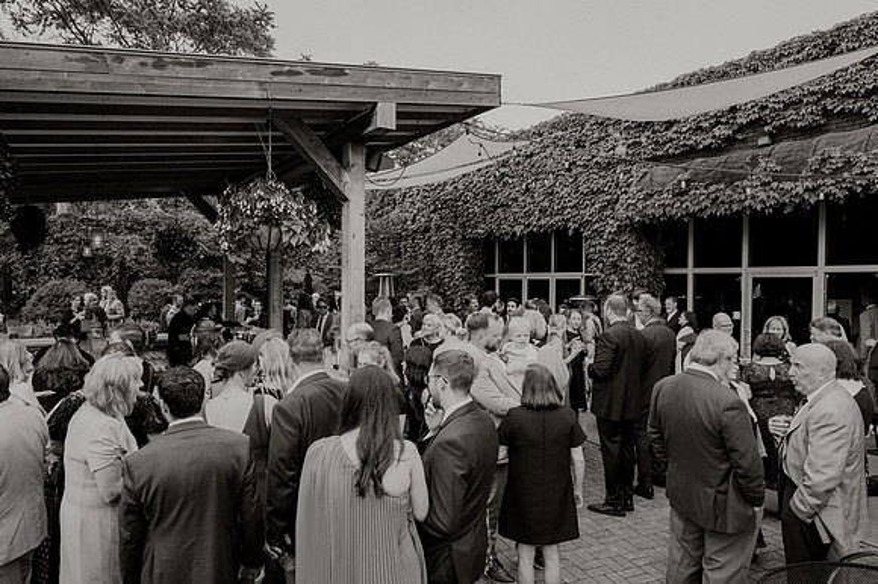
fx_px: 593
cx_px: 439
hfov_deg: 73.0
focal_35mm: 24
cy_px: 292
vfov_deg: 52.5
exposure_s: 1/200
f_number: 3.5
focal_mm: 24
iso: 80
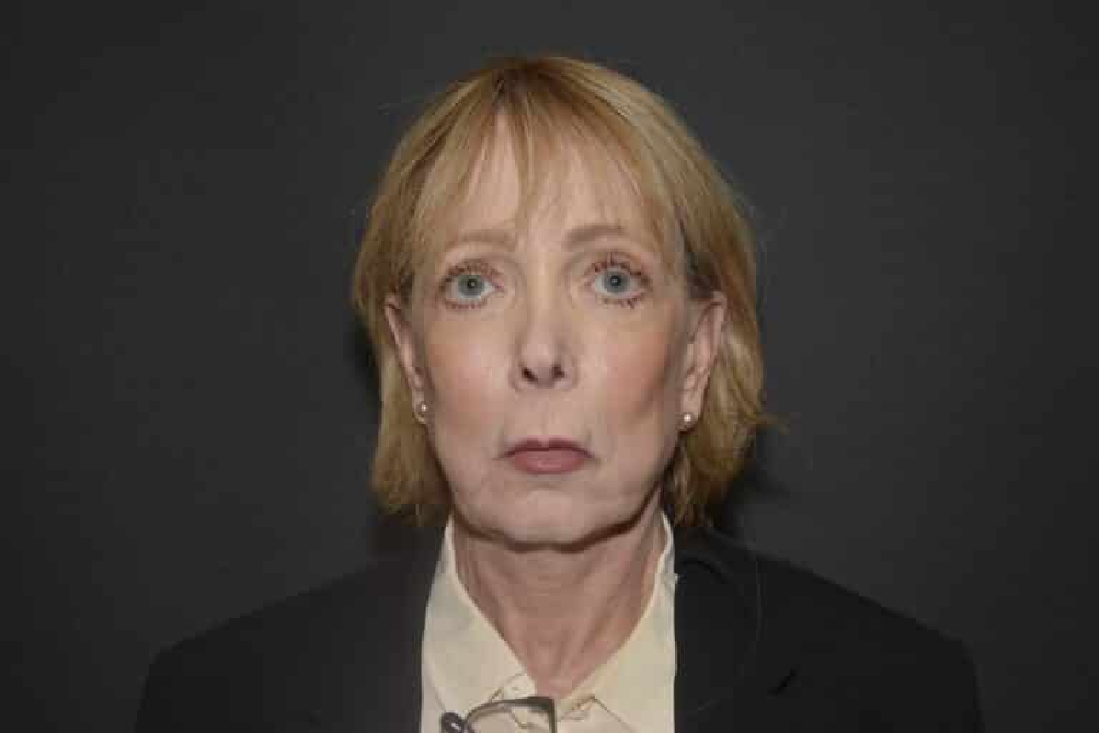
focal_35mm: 60
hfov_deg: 33.4
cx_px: 550
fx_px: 1832
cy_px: 366
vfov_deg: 22.6
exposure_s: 1/125
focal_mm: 40
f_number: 8
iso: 200
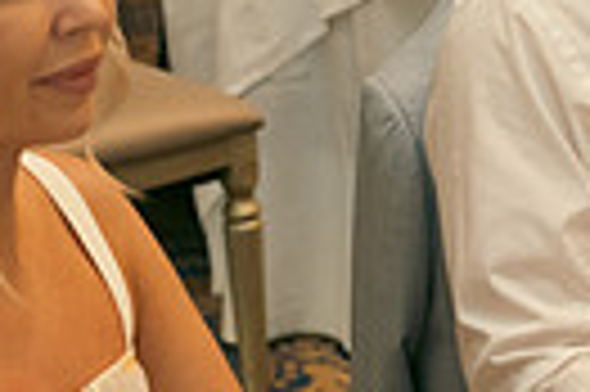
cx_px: 392
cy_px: -34
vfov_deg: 7.5
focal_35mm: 182
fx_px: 2979
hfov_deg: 11.3
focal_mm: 41
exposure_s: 1/160
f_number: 3.5
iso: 2500
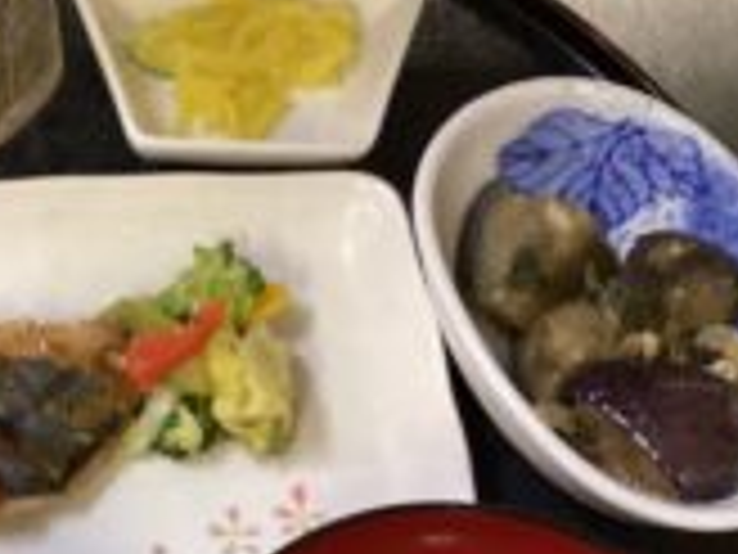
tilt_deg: -67.8
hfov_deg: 26.2
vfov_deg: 20.4
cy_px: 484
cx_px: 29
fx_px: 1514
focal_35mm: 71
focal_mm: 3.3
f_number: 2.4
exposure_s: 1/60
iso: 250
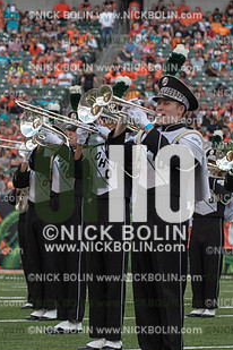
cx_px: 114
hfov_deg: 5.2
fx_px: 2553
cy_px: 199
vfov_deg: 7.8
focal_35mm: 263
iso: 400
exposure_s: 1/1250
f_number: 5.6
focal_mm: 140
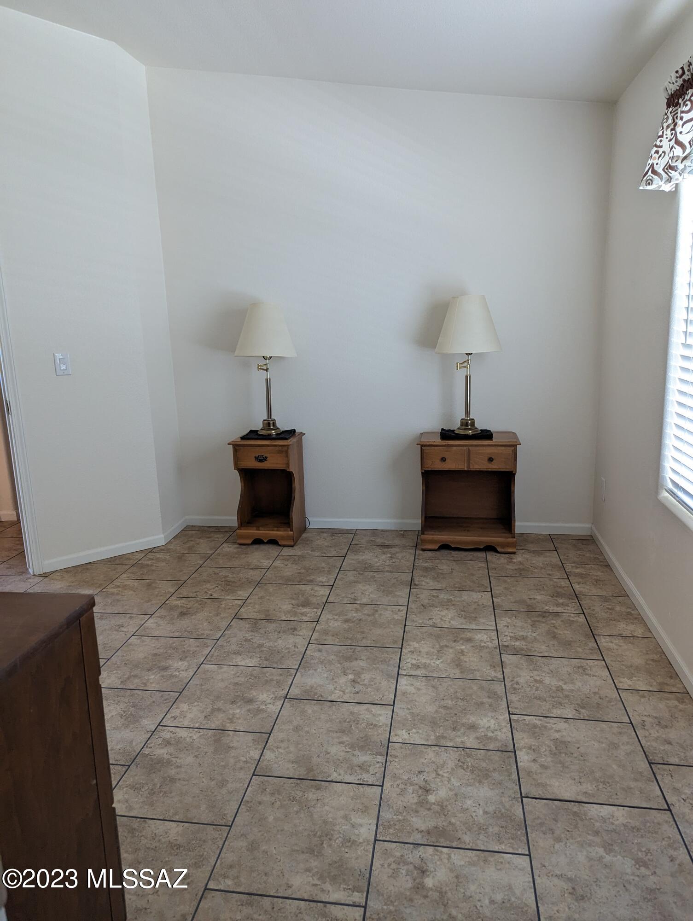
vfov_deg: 71.5
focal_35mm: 24
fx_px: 639
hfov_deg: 56.9
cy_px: 460
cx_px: 346
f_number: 1.85
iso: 283
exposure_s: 1/48
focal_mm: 6.81
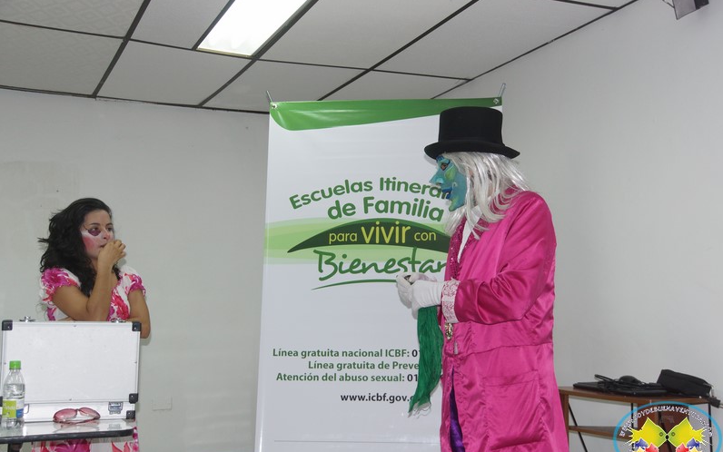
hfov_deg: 46.2
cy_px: 238
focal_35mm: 43
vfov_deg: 29.9
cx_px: 362
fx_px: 848
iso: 400
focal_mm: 28
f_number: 4
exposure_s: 1/125
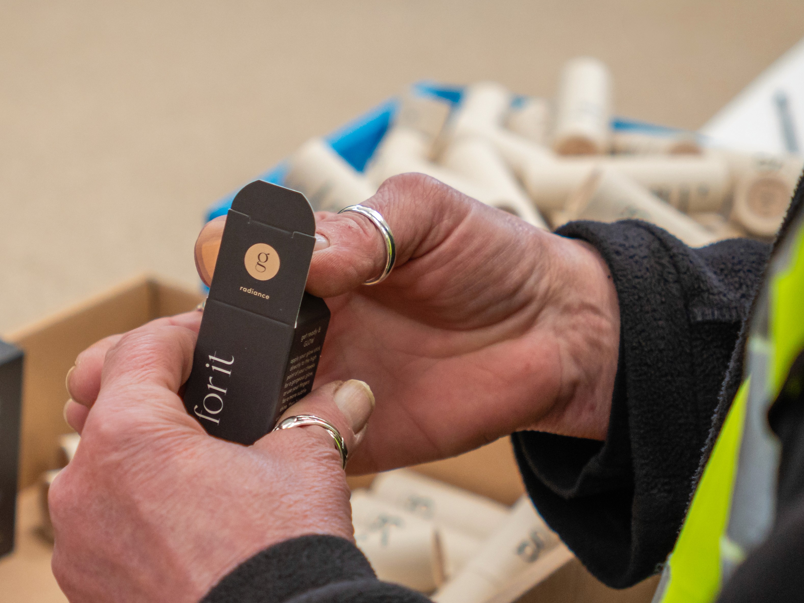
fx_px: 2829
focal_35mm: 122
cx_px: 333
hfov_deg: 16.2
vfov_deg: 12.2
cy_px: 395
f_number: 2.8
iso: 640
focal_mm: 44.3
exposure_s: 1/250
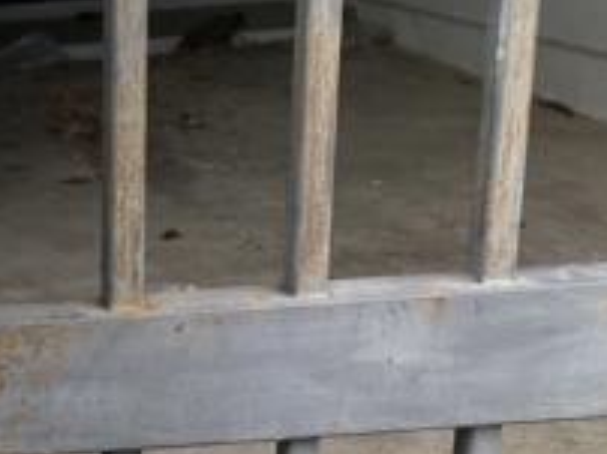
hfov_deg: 20.5
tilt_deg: -19.5
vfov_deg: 17.2
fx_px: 1489
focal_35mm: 85
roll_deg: +4.1
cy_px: 347
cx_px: -237
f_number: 1.8
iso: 32
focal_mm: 4.25
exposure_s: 1/510
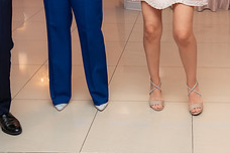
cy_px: 3
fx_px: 434
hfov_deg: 29.2
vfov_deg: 19.5
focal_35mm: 68
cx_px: 174
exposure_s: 1/200
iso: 1600
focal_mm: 24
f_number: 2.8
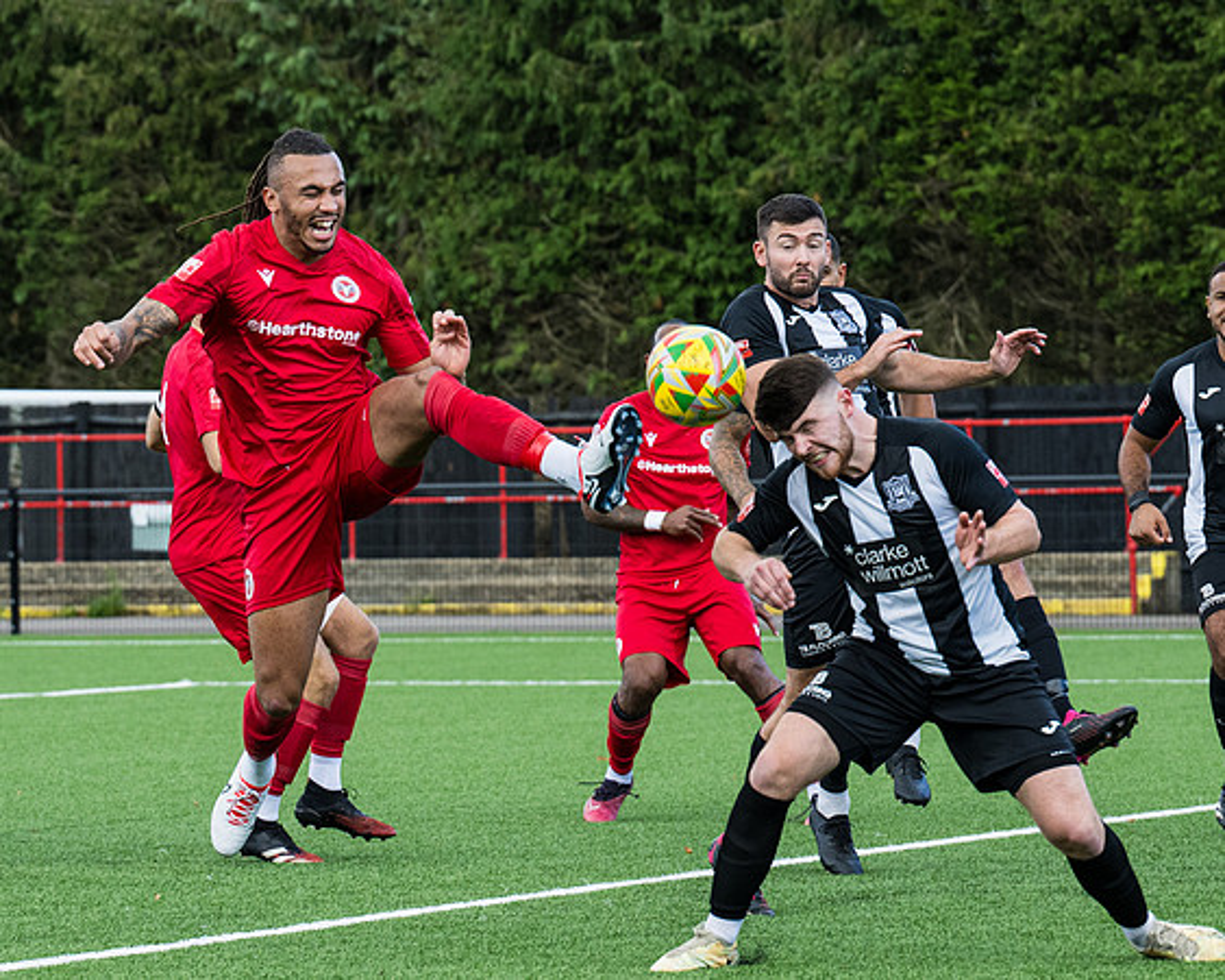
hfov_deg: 9.0
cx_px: 245
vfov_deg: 7.3
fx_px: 7723
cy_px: 327
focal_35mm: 213
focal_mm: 95
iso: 500
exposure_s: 1/1600
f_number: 4
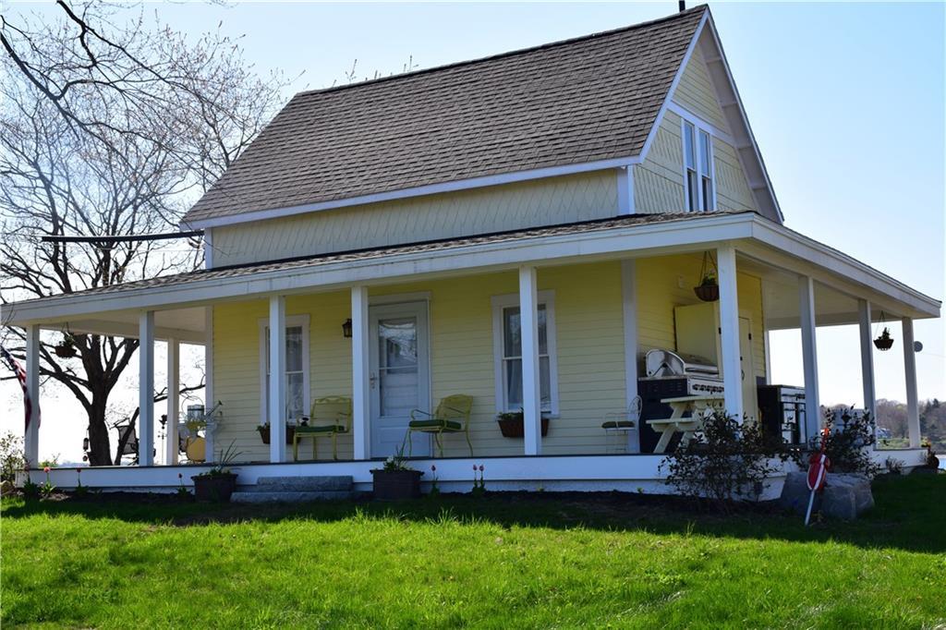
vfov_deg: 28.1
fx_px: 1261
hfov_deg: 41.1
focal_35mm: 48
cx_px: 473
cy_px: 315
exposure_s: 1/500
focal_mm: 32
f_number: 11
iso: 400
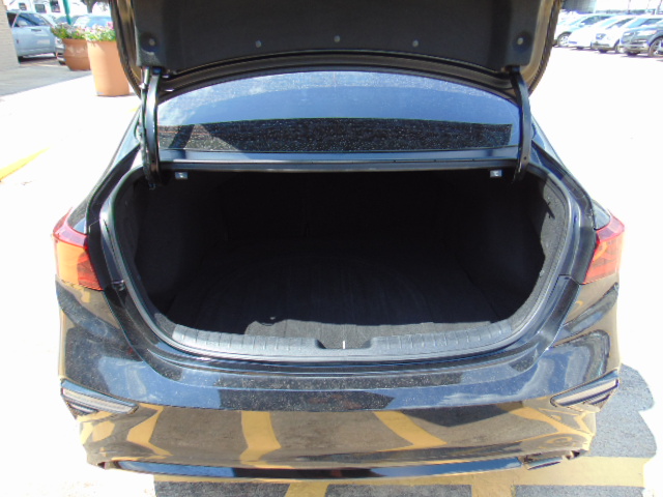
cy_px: 248
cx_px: 332
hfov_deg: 69.4
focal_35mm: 25
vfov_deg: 54.9
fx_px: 479
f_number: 3
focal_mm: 4.5
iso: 80
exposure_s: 1/250
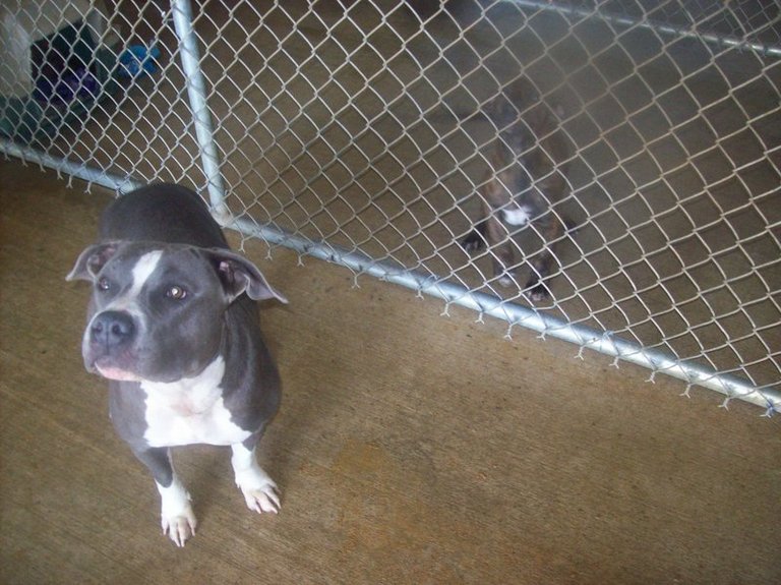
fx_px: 812
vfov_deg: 39.6
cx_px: 390
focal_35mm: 36
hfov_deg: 51.4
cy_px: 292
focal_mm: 6
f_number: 2.7
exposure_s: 1/64
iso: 200
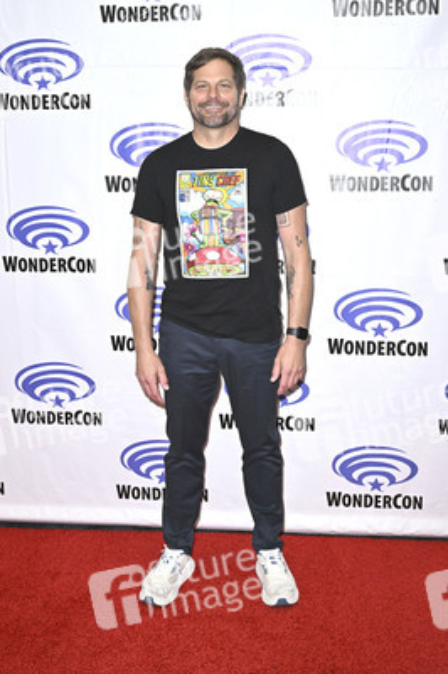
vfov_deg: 51.9
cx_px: 224
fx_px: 692
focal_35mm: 37
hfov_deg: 35.9
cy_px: 337
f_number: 5.6
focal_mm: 37
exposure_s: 1/200
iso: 1250
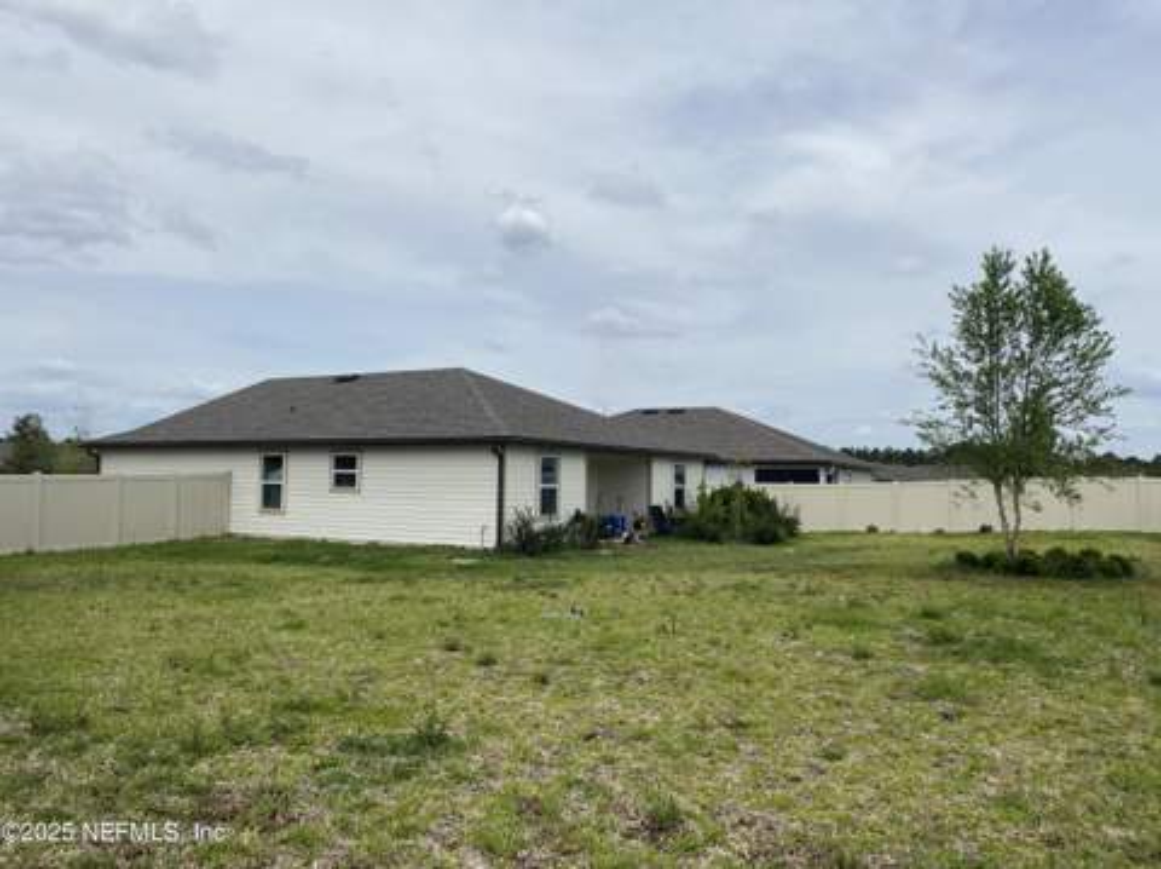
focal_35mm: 26
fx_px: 871
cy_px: 434
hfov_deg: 67.4
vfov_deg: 53.0
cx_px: 580
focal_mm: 4.25
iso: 32
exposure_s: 1/6061
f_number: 1.8
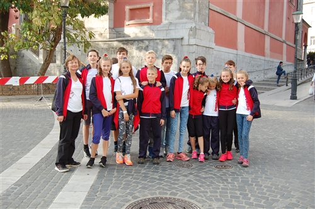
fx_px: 315
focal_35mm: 36
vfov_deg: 36.8
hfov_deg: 53.2
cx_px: 158
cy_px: 104
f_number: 5.6
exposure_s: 1/125
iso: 200
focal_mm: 24
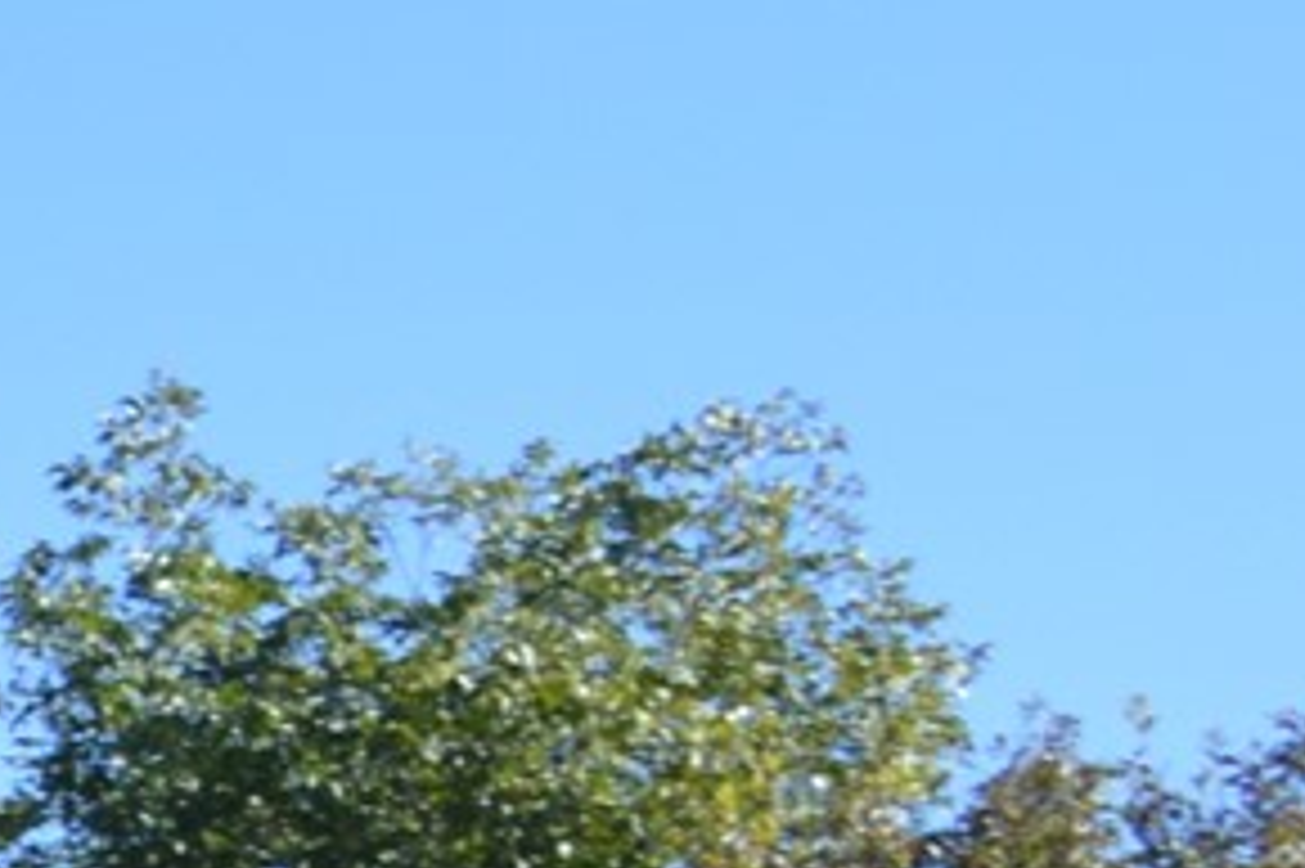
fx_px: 8151
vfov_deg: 5.7
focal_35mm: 225
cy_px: 2631
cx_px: -2882
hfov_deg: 7.7
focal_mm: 20
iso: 100
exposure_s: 1/200
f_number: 6.3
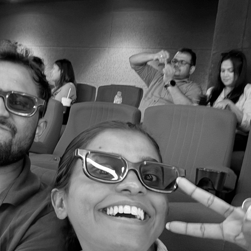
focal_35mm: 40
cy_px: 146
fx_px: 328
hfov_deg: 41.6
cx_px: 97
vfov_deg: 41.7
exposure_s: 1/7
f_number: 1.9
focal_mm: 2.71
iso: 640
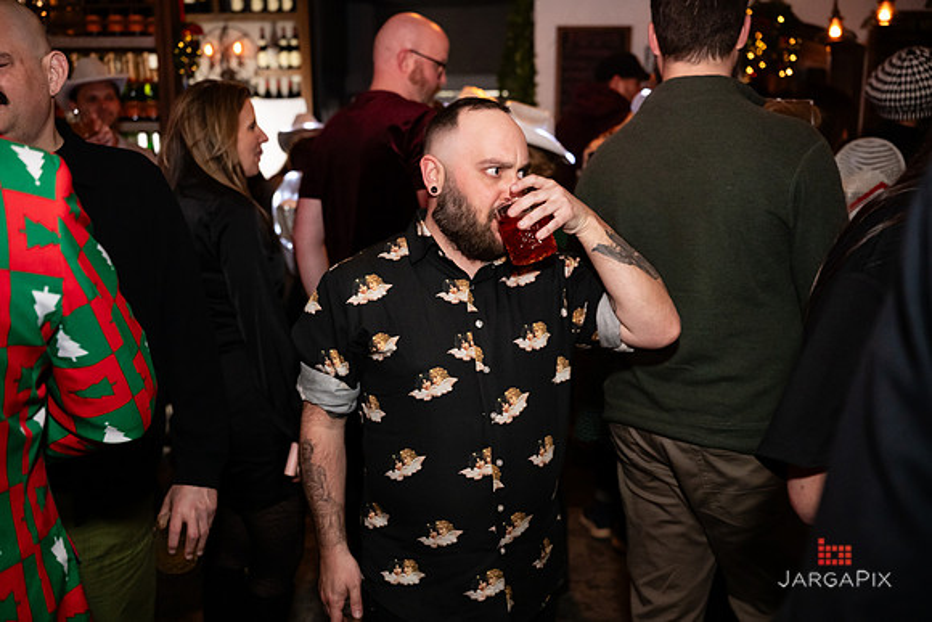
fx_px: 928
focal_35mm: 36
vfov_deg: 37.0
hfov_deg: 53.3
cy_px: 311
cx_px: 466
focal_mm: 35
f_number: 3.2
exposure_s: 1/125
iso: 3200
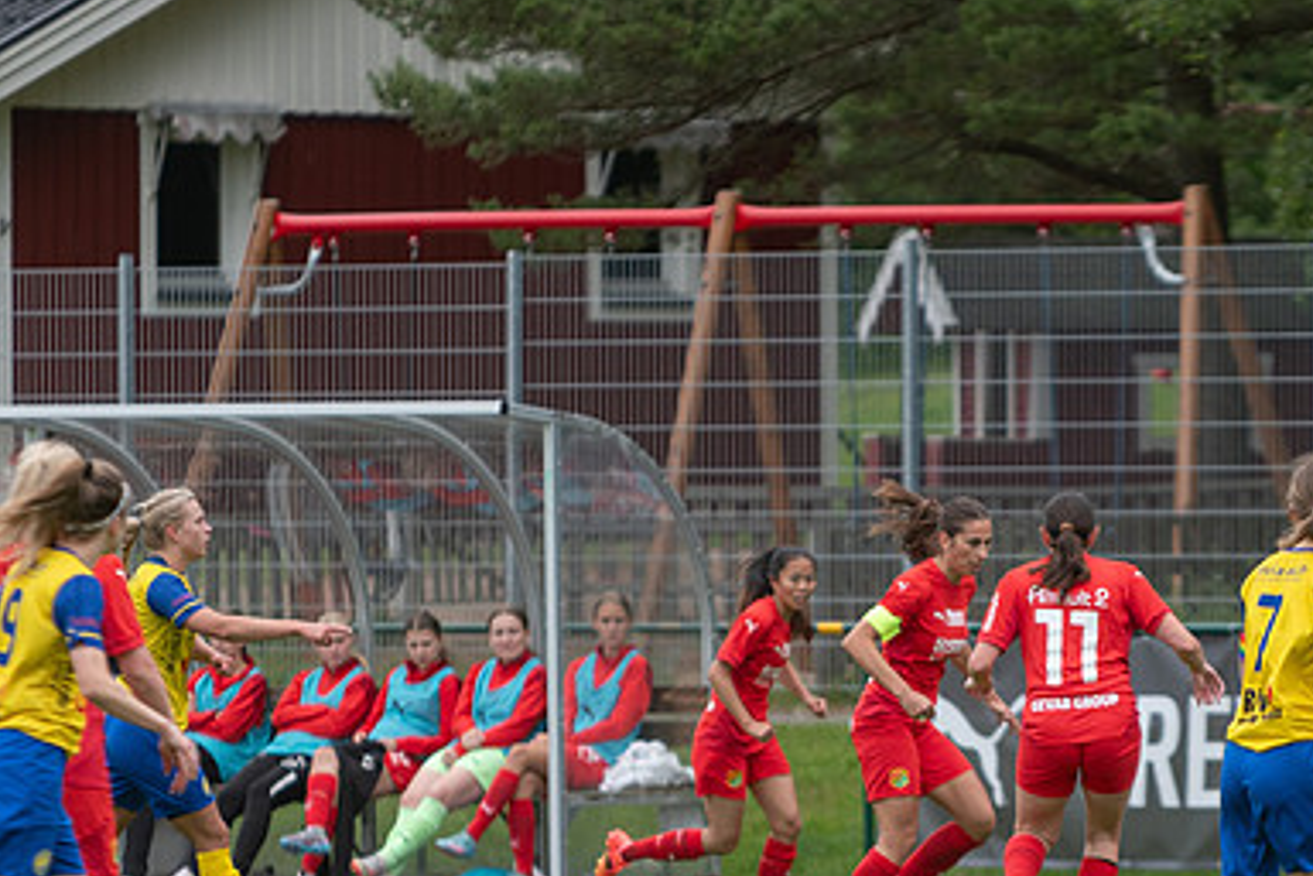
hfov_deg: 3.4
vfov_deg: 2.3
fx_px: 22027
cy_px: 635
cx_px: 961
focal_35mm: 604
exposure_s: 1/1250
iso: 280
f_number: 3.2
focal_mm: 200
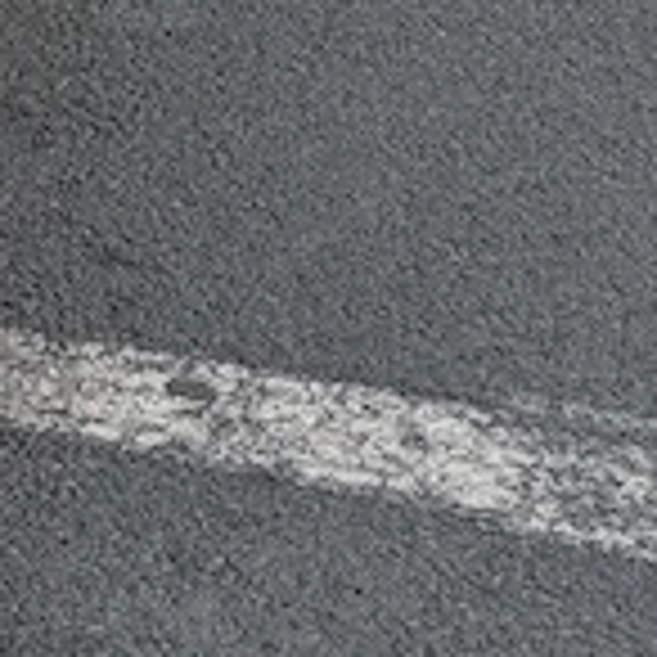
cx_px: -1044
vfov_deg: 8.7
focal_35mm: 193
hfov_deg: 8.2
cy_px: -495
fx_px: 4144
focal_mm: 6.9
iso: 23
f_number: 1.68
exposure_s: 1/264
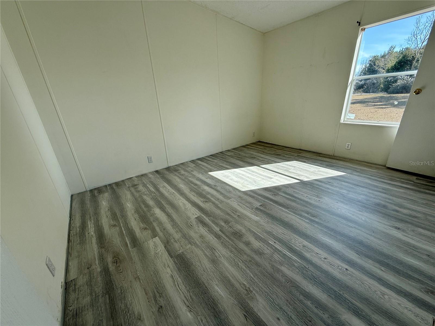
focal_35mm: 14
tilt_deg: -20.7
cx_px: 218
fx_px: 176
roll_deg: +3.3
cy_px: 163
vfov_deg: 85.7
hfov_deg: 102.1
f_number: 2.2
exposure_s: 1/413
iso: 64
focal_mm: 2.22
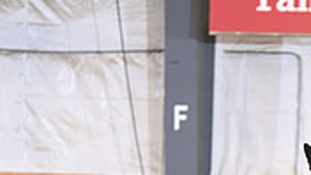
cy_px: 305
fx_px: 4981
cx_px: 330
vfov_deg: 2.0
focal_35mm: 604
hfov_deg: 3.6
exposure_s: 1/250
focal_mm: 175
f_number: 2.8
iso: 1600
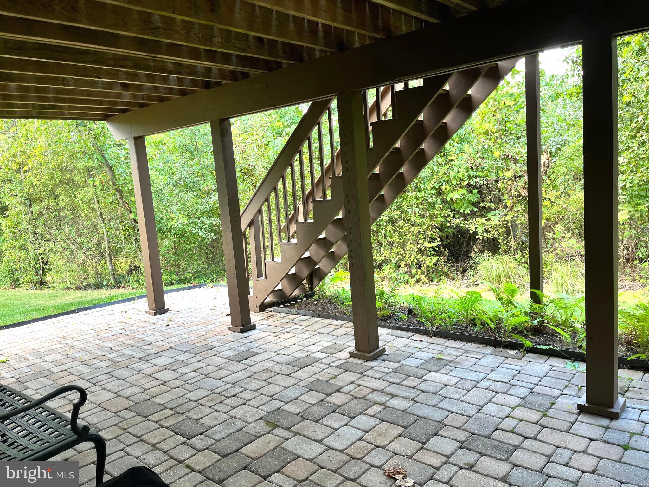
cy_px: 244
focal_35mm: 26
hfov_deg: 67.3
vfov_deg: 53.1
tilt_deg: -6.9
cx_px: 324
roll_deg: +4.8
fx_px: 487
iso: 100
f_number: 1.6
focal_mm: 5.1
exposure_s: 1/121
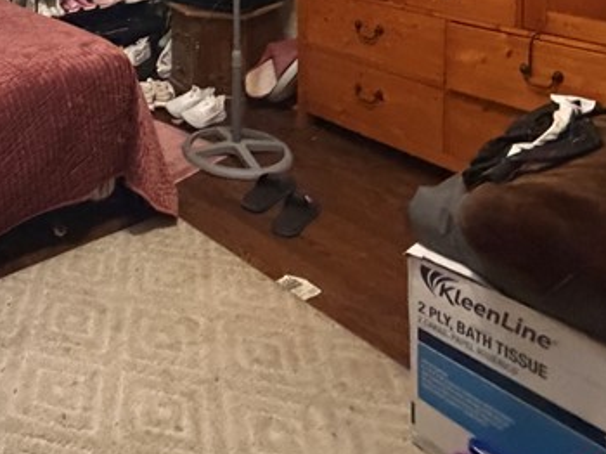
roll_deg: -0.4
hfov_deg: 41.7
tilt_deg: -7.0
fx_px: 717
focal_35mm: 41
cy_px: -107
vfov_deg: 29.5
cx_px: 47
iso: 1000
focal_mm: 2.22
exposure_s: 1/60
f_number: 2.2
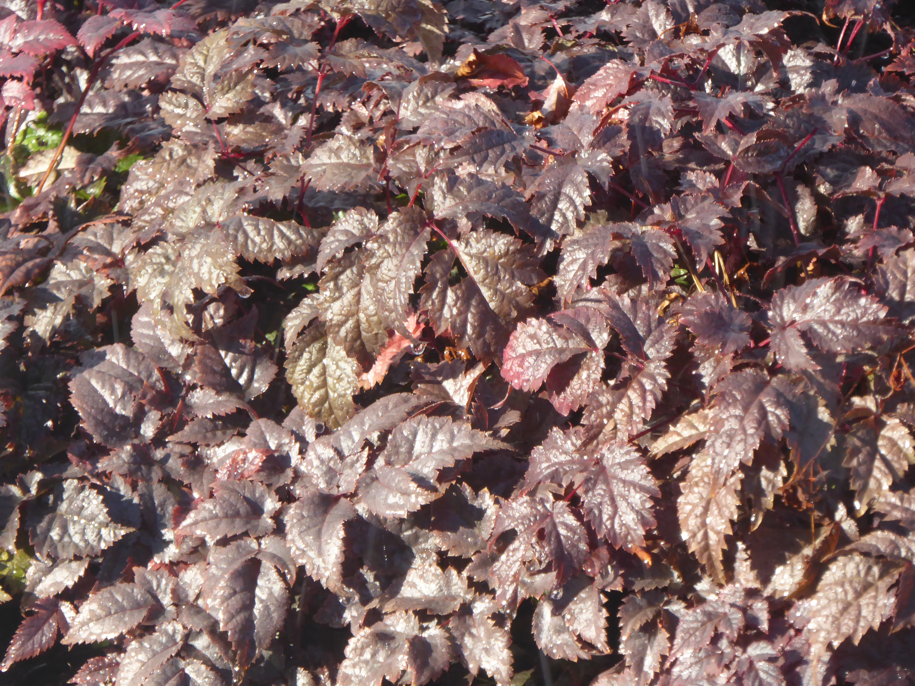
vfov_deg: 2.9
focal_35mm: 517
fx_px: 13666
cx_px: 458
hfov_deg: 3.8
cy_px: 343
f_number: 6
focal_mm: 83.4
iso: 200
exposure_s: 1/200
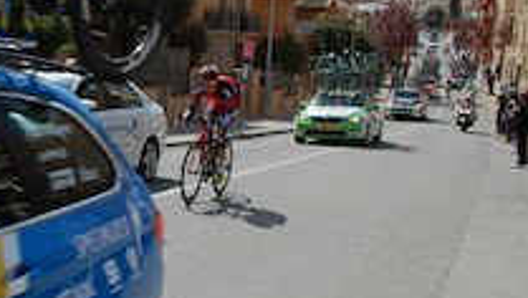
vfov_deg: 22.2
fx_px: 757
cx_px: 25
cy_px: 186
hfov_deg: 35.5
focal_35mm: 54
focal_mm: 18
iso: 200
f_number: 10
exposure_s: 1/400
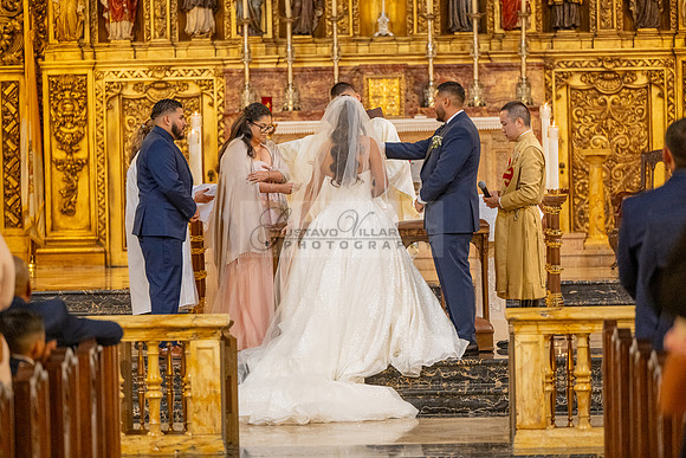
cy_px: 229
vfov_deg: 10.2
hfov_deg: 15.2
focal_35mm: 135
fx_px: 2573
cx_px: 343
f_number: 2.8
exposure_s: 1/200
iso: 2000
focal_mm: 135
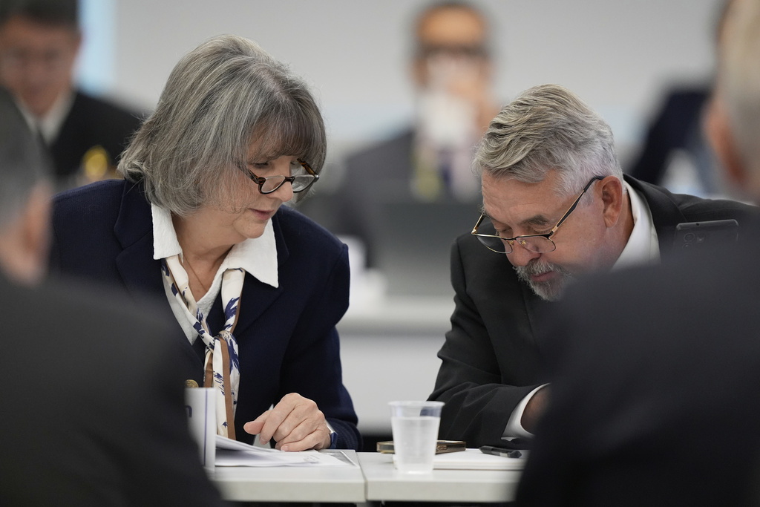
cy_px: 254
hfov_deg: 5.2
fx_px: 8445
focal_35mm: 400
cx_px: 380
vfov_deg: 3.4
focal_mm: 400
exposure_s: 1/800
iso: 3200
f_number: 2.8
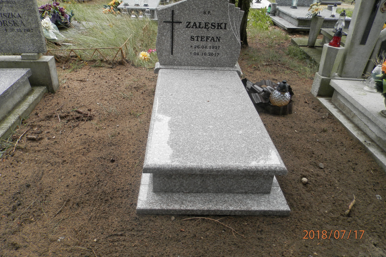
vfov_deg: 47.9
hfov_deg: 67.4
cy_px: 117
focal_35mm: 27
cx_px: 189
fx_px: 289
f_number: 3.1
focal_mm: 4.5
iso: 80
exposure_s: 1/160
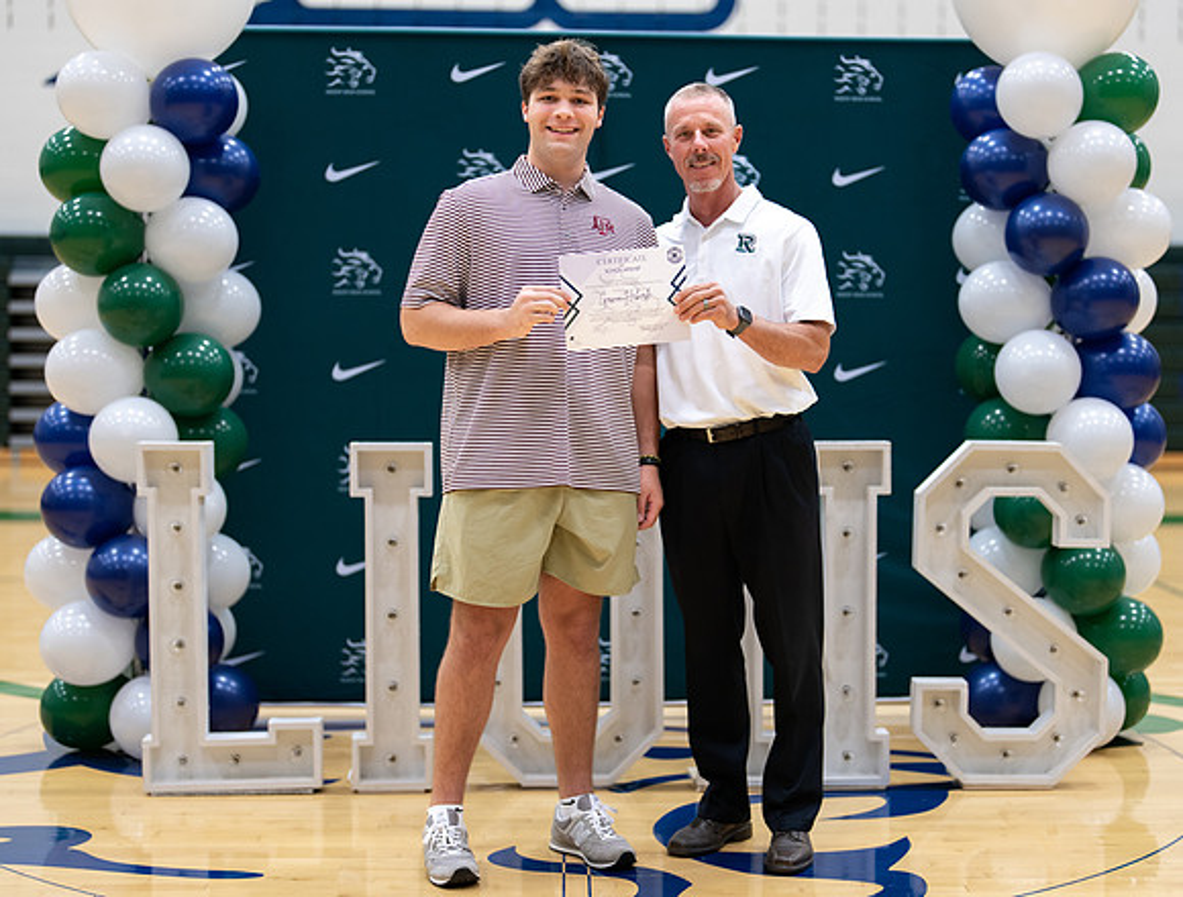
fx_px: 2068
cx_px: 628
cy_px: 465
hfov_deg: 31.9
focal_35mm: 60
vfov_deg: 24.5
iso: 400
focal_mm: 50
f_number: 1.2
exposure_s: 1/320
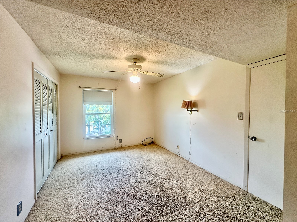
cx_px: 148
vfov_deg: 85.7
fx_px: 120
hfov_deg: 102.1
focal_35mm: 14
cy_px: 111
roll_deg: -1.0
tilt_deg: -1.2
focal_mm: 2.22
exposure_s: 1/120
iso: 125
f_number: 2.2
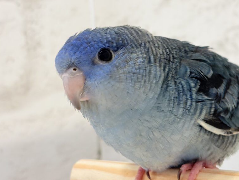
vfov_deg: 18.0
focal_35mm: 82
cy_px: 67
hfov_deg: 23.7
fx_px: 566
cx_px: 169
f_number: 1.6
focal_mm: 5.96
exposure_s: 1/100
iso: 125
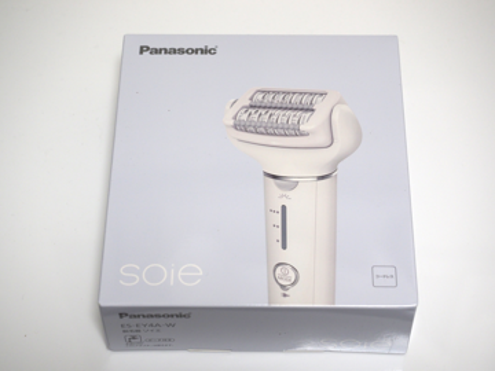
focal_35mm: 80
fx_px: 1144
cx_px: 248
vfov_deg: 18.4
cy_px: 186
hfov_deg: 24.4
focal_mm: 40
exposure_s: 1/100
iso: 500
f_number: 4
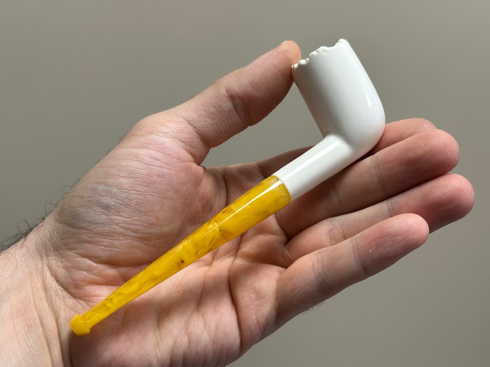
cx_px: 245
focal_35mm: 48
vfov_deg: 30.3
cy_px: 184
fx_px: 679
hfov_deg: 39.7
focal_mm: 6.86
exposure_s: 1/100
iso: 80
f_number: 1.78
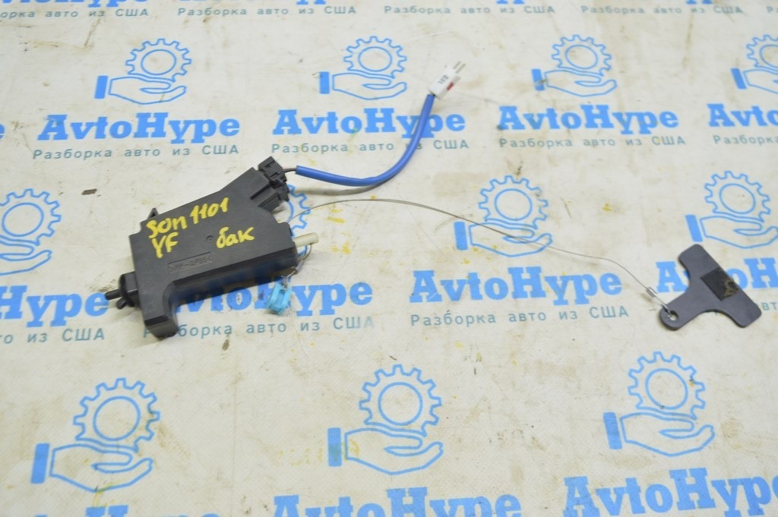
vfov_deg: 38.3
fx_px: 745
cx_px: 389
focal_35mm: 34
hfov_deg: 55.1
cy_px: 258
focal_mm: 23
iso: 400
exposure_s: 1/20
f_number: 5.6
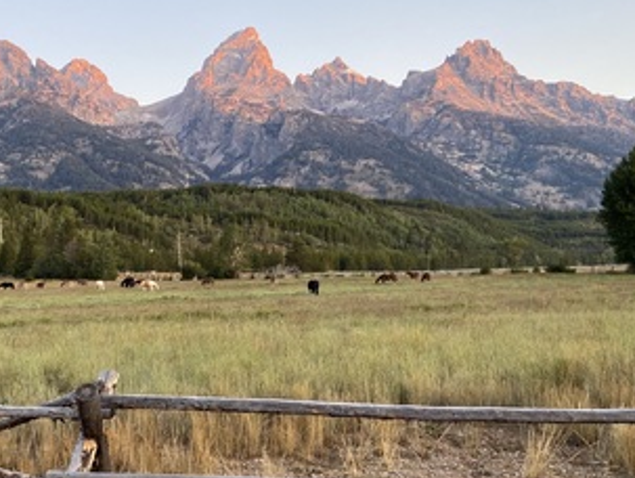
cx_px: 201
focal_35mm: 48
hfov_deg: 39.1
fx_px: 882
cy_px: 262
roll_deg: +1.1
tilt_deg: +1.2
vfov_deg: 30.3
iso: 64
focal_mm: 4.25
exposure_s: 1/121
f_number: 1.8
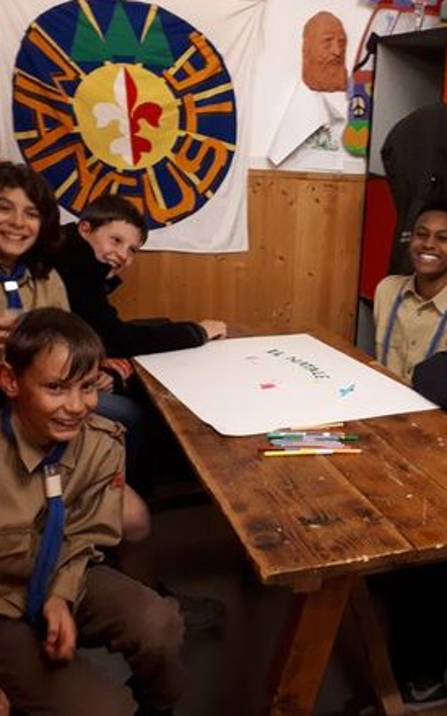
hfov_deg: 31.8
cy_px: 355
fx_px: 760
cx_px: 364
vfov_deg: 50.4
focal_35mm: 39
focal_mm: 3.6
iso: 320
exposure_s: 1/17
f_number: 1.9
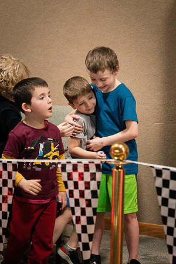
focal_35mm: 152
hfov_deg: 9.1
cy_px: 126
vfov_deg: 13.5
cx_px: 87
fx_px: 1111
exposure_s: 1/320
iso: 2500
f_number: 2.8
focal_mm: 70
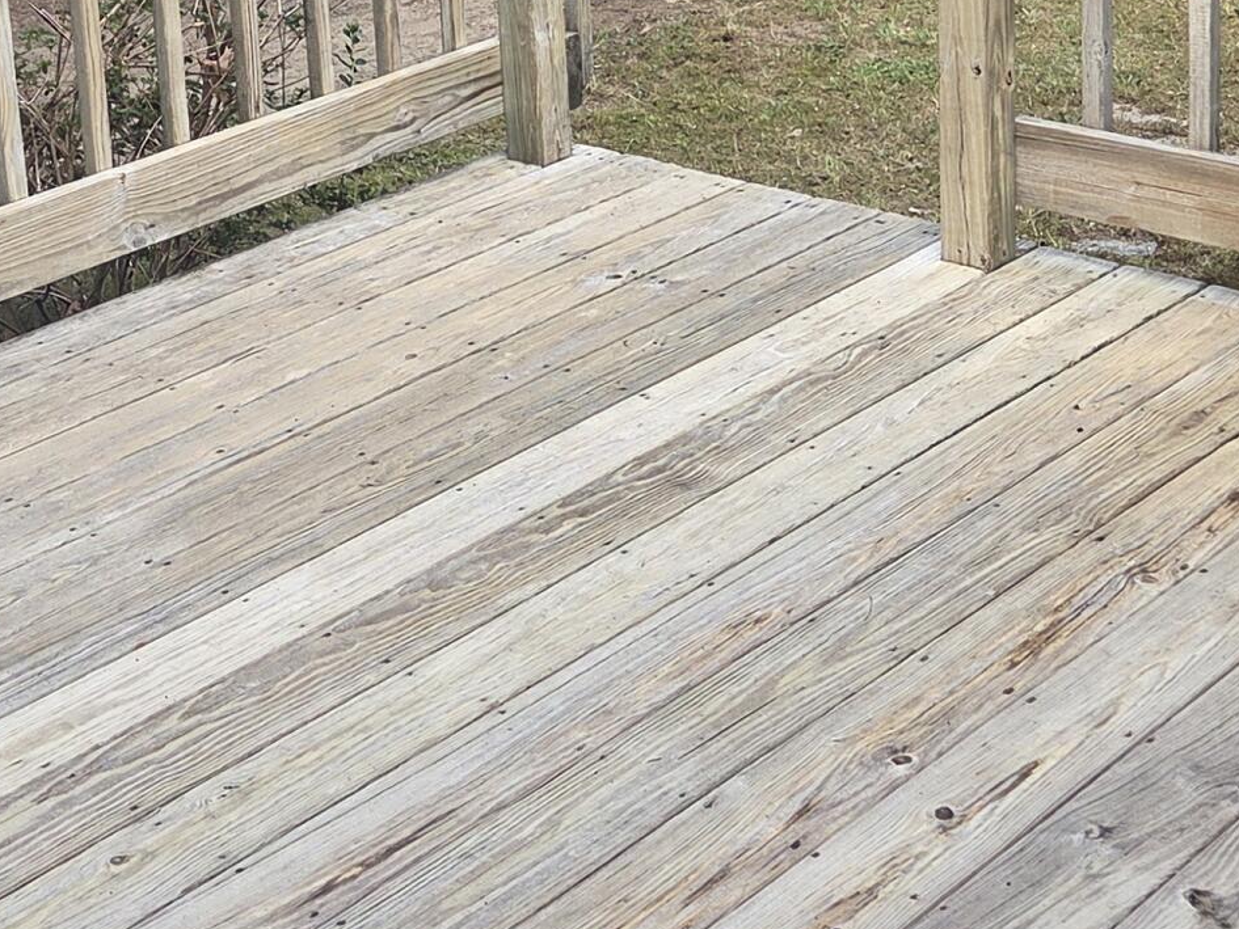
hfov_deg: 26.3
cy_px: -52
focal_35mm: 73
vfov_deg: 19.4
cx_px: 295
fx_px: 2613
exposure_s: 1/180
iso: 32
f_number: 1.8
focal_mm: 5.4
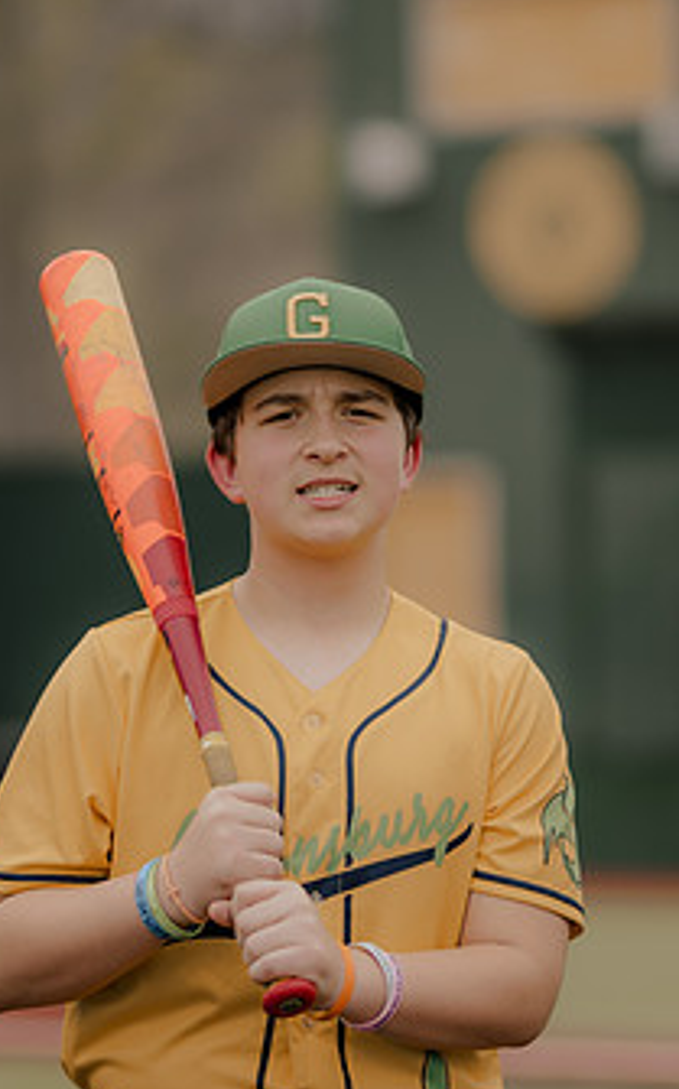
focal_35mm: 174
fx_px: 5158
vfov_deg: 12.0
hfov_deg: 7.5
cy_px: 588
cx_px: 309
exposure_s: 1/1250
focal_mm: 85
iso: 125
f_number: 1.4
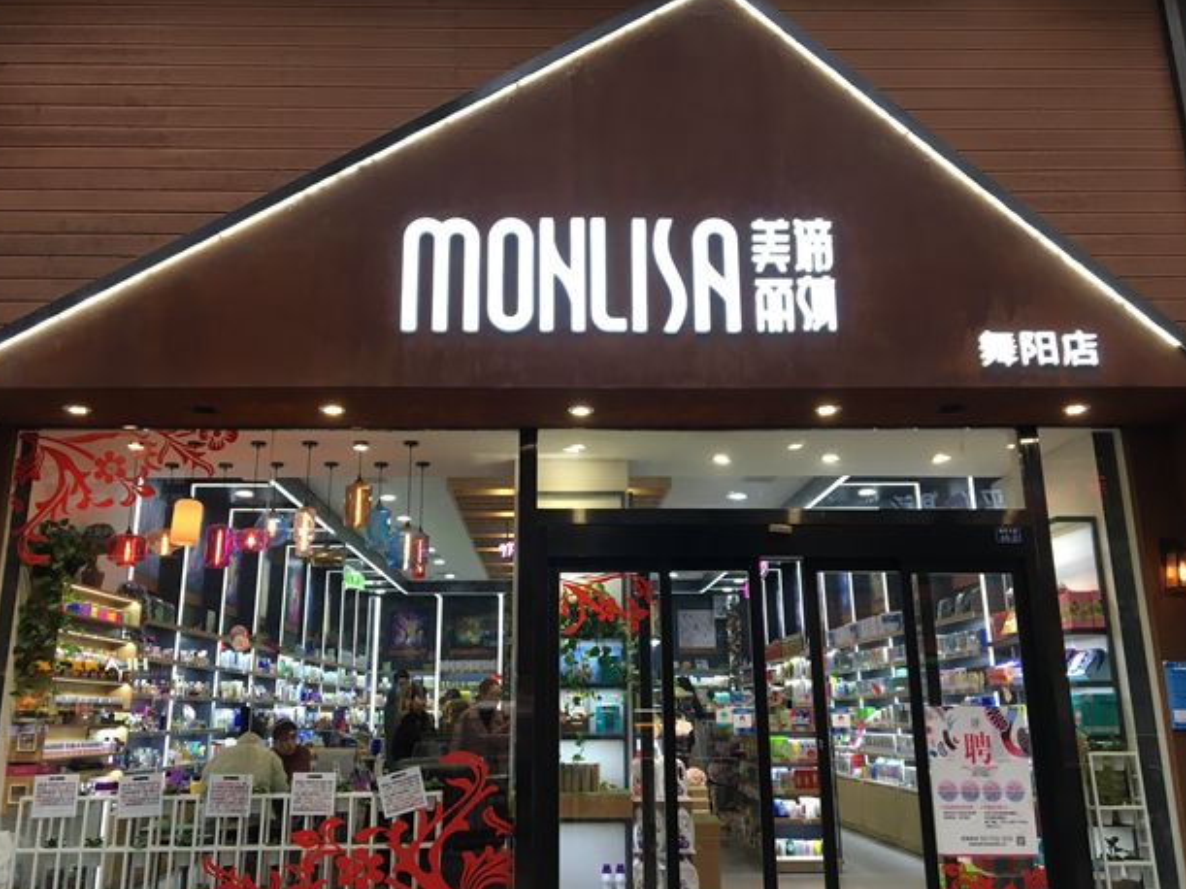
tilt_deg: +15.5
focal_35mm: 30
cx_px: 586
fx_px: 1028
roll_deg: +0.5
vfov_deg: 46.8
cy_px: 439
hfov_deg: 60.0
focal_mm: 4.15
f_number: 2.2
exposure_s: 1/33
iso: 32
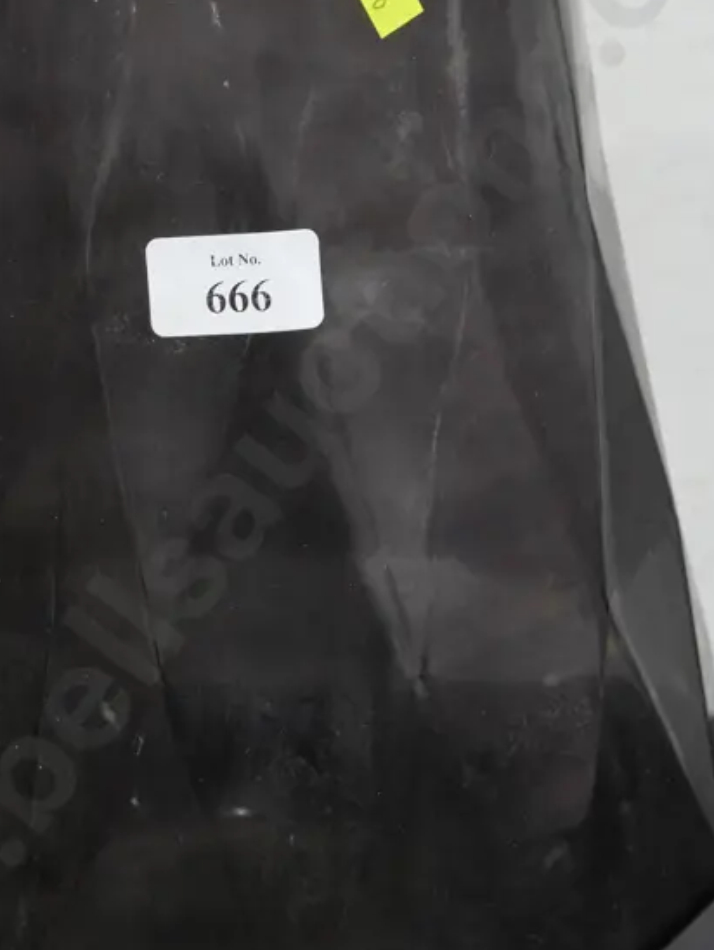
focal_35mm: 71
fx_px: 1950
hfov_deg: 20.7
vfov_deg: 27.4
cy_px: 430
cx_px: 294
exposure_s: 1/60
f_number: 4.1
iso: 500
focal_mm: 19
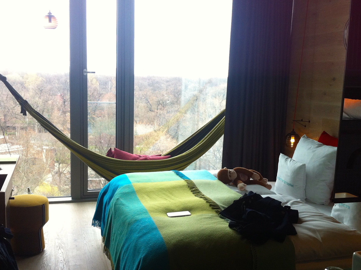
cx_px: 181
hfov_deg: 42.1
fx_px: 469
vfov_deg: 32.1
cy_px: 146
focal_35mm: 45
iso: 100
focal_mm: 3.85
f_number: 2.8
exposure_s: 1/60
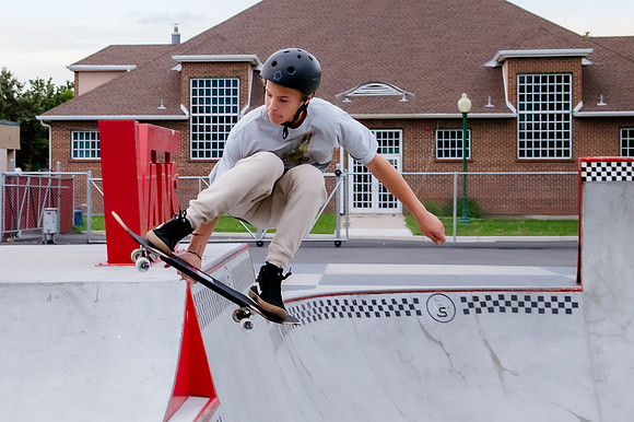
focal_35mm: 96
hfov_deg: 21.0
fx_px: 1685
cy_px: 157
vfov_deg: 14.3
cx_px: 94
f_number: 9
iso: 2500
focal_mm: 50
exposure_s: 1/400
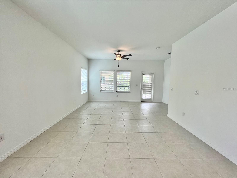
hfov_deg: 106.2
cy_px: 89
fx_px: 89
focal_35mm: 13
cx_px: 118
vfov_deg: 89.9
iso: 32
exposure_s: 1/120
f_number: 1.8
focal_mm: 1.57
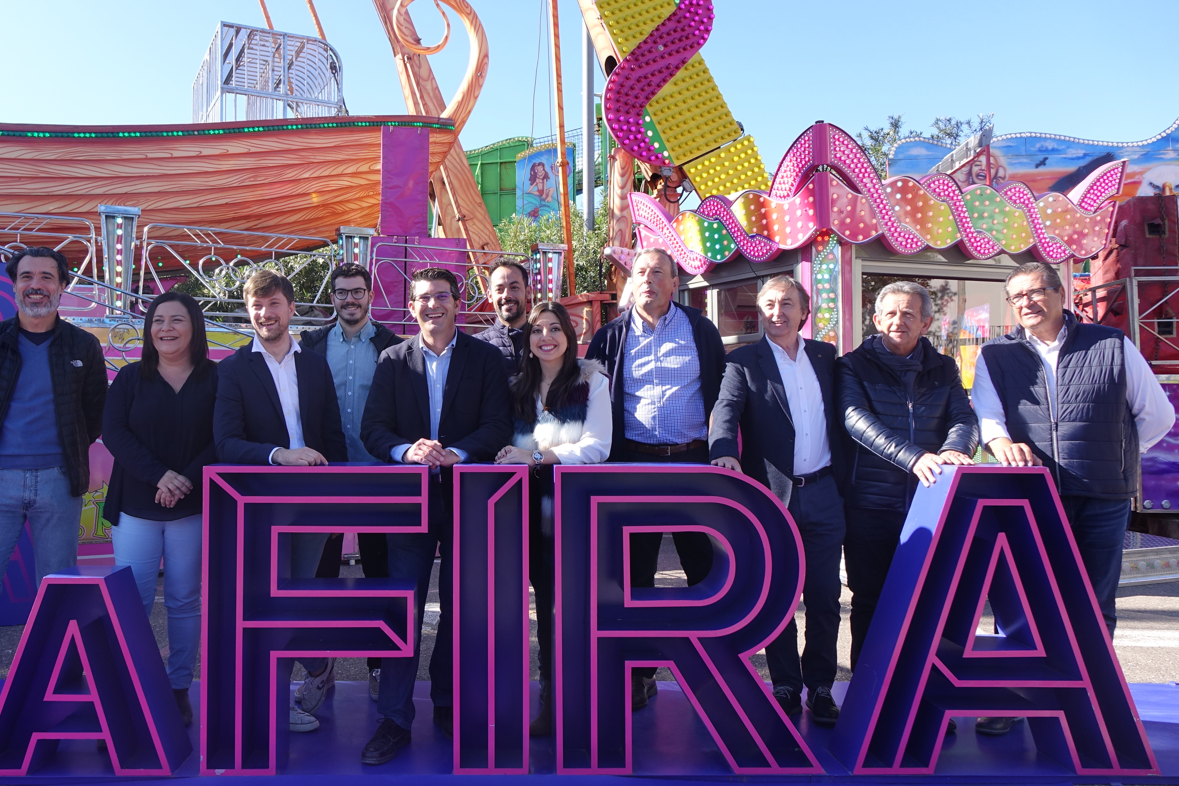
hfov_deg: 65.1
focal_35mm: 28
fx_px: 917
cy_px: 385
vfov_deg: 46.4
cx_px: 495
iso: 100
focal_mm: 8.8
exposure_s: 1/250
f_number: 4
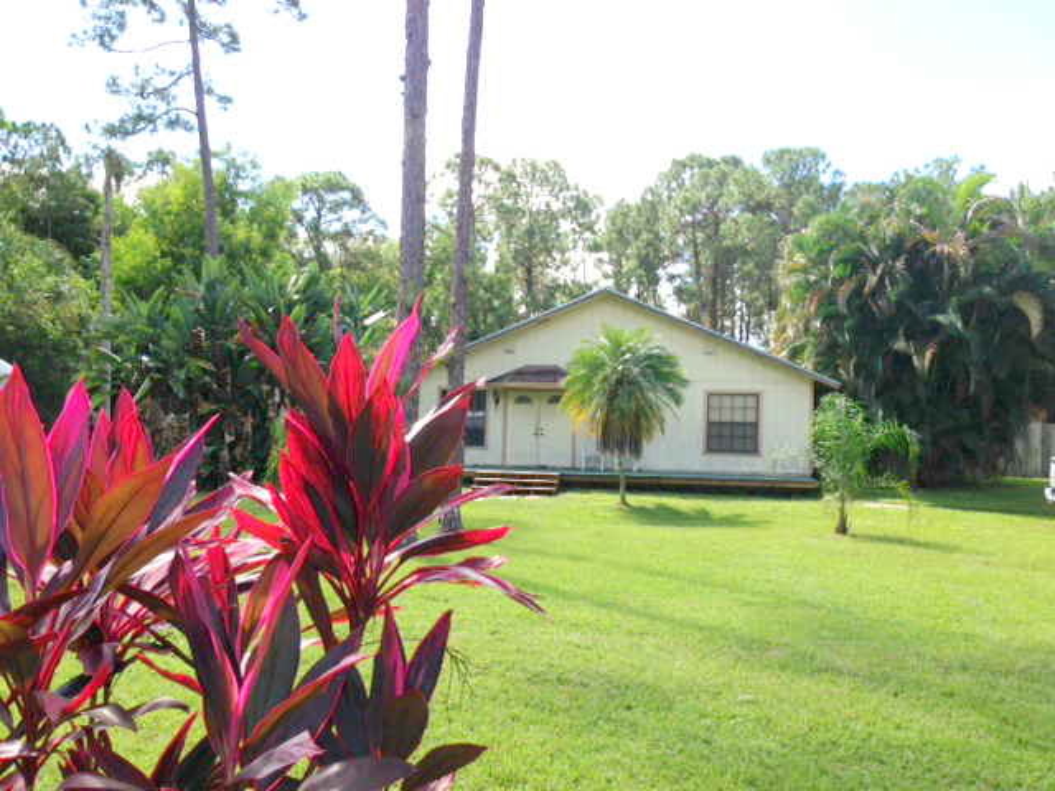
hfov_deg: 55.4
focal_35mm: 33
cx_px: 528
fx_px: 1006
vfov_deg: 42.9
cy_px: 396
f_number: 2.4
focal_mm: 4.13
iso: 50
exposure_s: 1/623
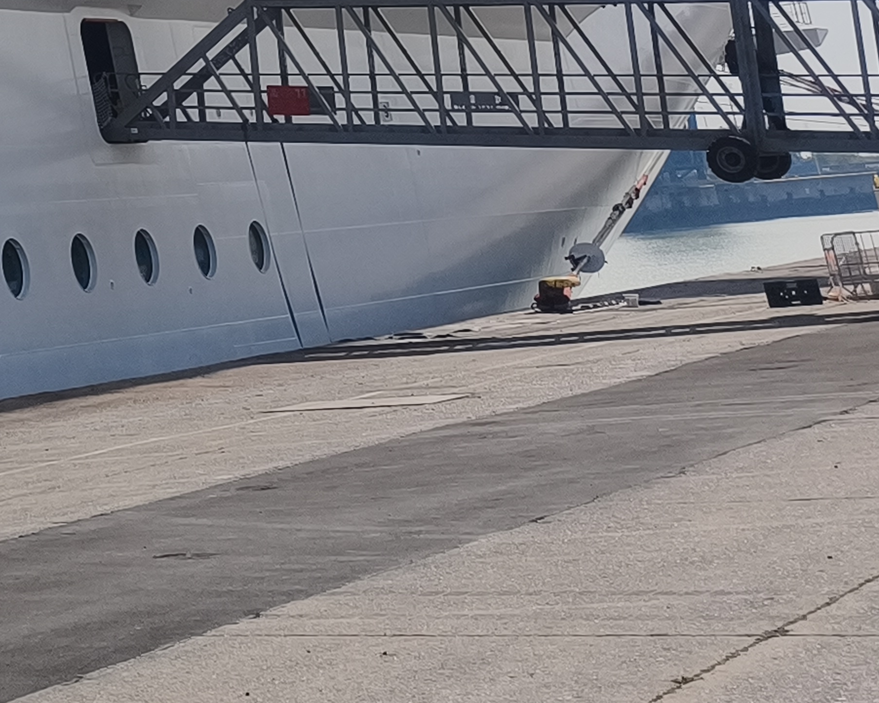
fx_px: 2653
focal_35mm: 102
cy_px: -576
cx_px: -843
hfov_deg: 15.4
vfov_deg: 13.5
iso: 50
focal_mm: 6.45
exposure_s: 1/10417
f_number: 1.62
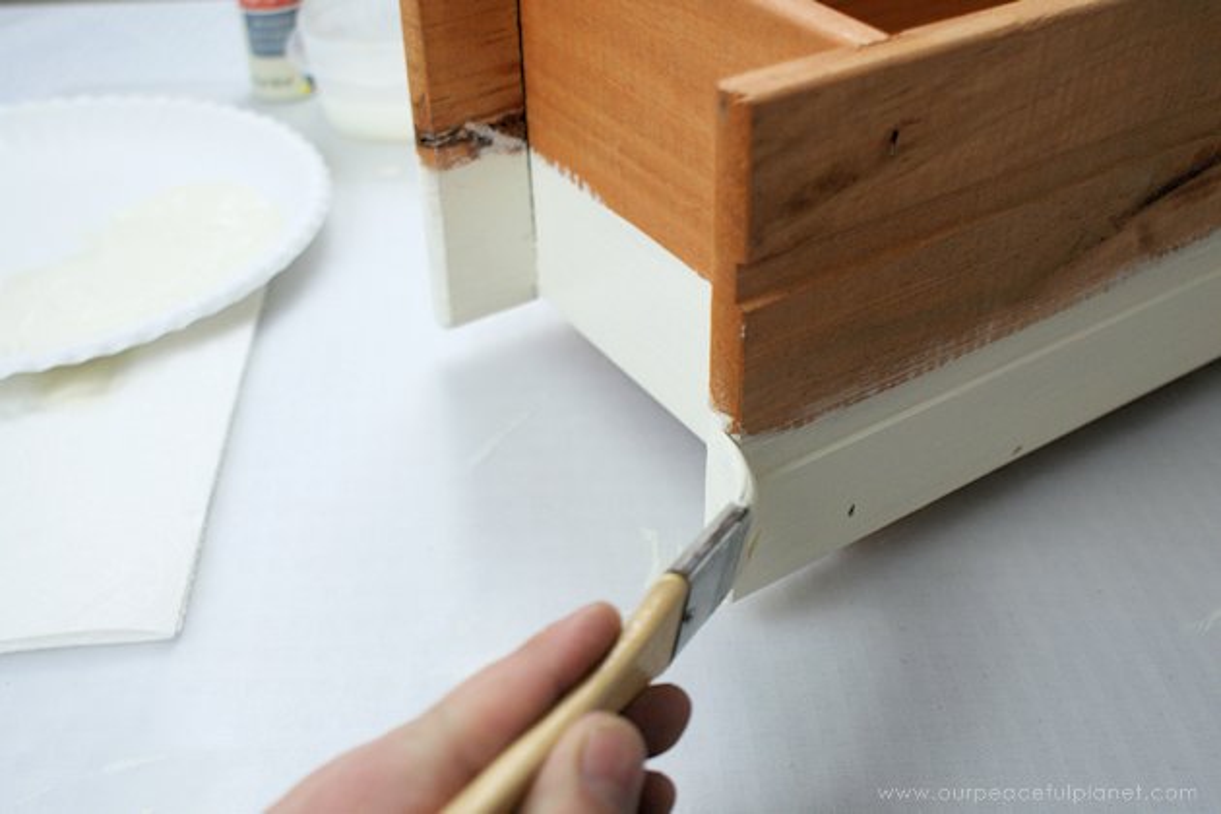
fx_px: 1119
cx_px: 610
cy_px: 407
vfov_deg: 40.0
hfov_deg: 57.2
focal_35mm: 33
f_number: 4
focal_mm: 22
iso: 400
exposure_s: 1/40
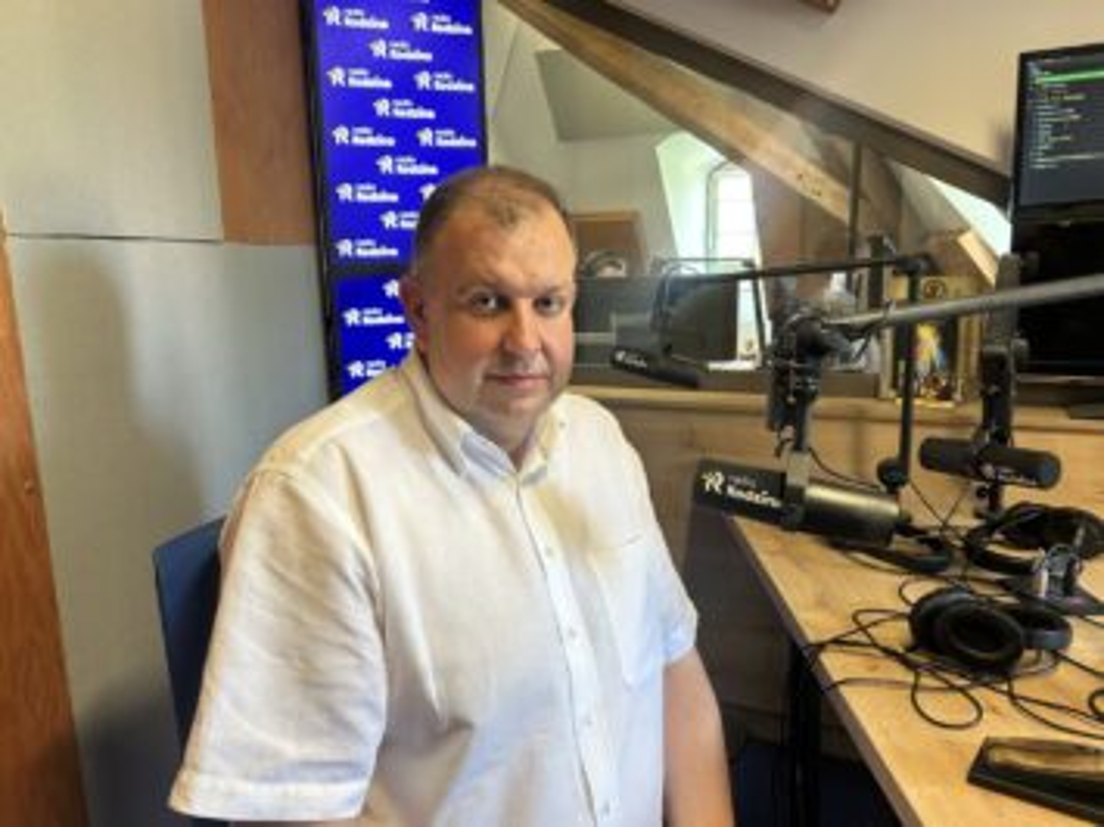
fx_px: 829
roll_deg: +1.7
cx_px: 552
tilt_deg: -10.7
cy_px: 414
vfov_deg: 53.0
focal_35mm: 26
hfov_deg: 67.3
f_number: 1.5
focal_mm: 5.7
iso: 125
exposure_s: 1/50
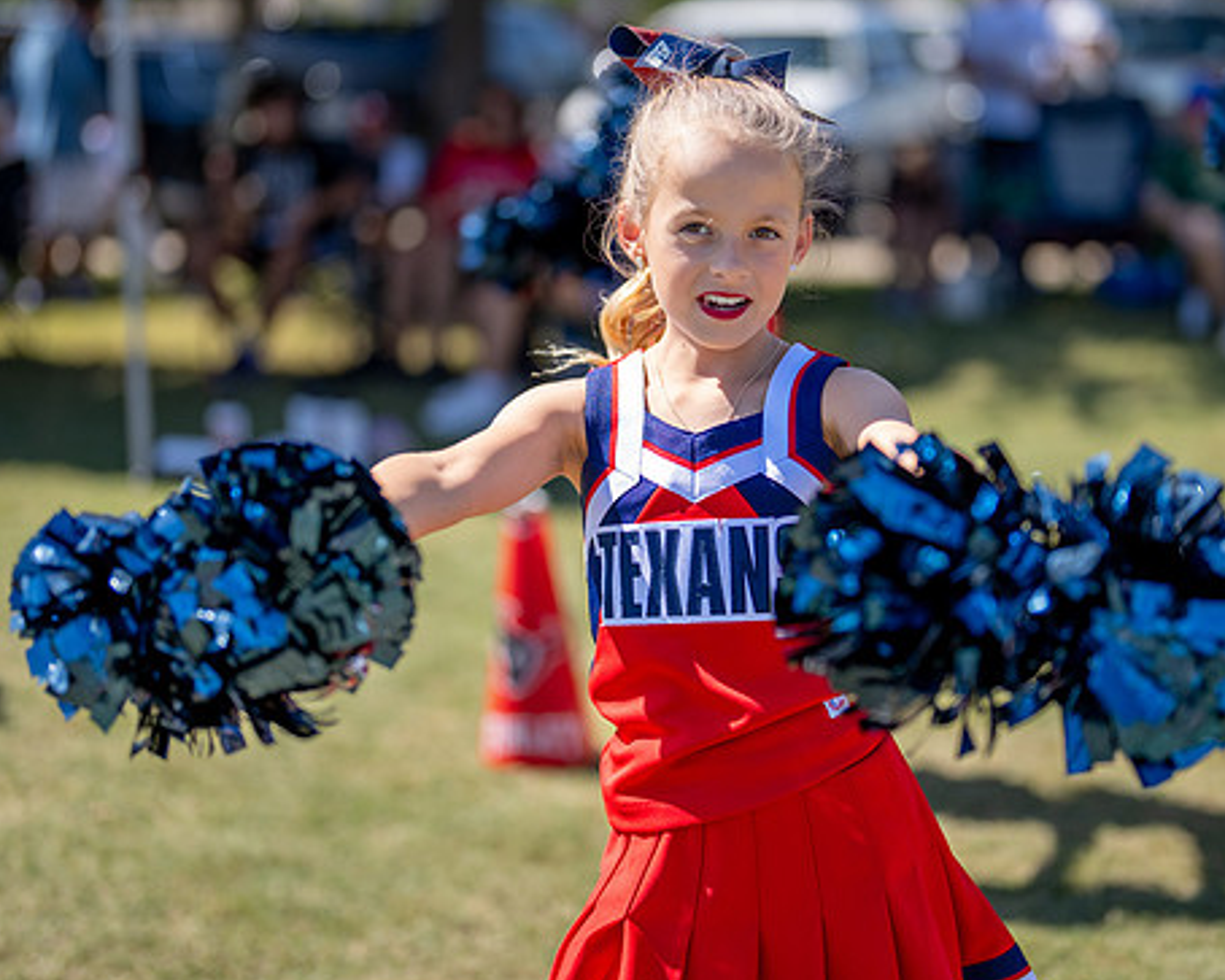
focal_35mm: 73
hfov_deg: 26.0
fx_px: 2646
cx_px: 704
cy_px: 394
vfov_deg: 20.9
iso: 160
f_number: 1.2
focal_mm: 50
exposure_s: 1/6400
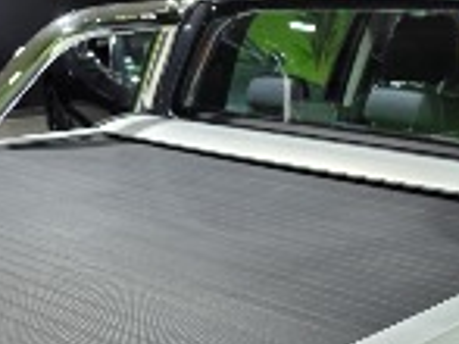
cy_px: 260
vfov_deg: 22.3
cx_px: 150
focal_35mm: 65
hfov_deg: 29.6
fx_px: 861
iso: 50
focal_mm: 6.25
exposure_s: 1/100
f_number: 1.7
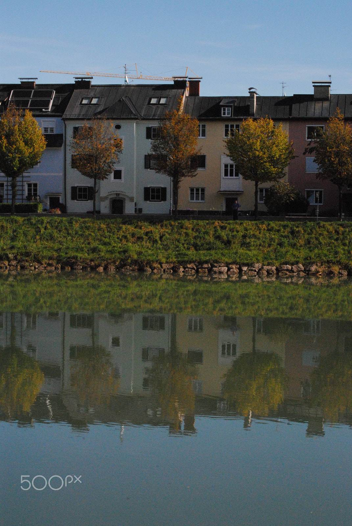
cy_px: 263
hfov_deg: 16.6
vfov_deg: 24.6
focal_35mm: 82
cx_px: 176
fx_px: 1207
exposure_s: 1/800
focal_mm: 55
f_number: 18
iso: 1600
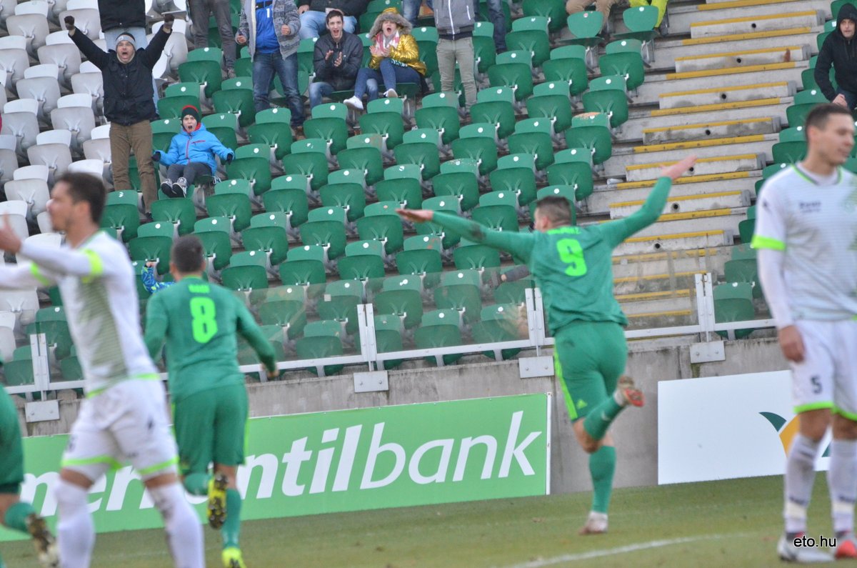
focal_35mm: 360
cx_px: 428
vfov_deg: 3.8
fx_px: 8553
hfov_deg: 5.7
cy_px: 284
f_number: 5.3
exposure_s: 1/1600
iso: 3200
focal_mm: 240
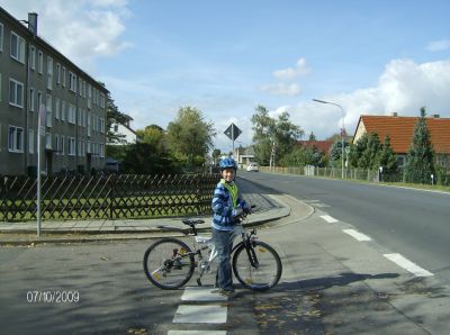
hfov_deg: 51.5
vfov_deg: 39.5
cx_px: 225
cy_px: 168
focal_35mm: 36
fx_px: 467
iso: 100
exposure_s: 1/415
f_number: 4.7
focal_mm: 6
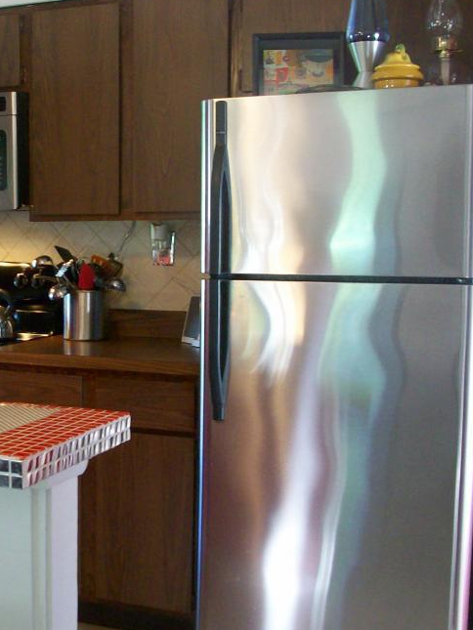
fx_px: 983
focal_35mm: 54
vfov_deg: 35.5
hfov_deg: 26.3
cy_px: 331
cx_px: 60
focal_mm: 5.7
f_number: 2.8
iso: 160
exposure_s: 1/8.86
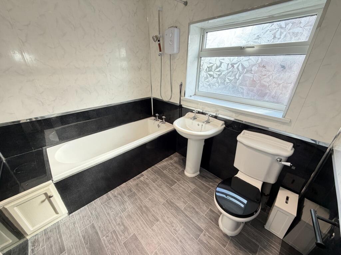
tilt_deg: -26.0
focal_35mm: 14
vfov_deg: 85.7
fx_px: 138
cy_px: 128
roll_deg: -0.8
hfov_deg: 102.1
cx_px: 170
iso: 200
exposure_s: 1/100
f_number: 2.2
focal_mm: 2.22
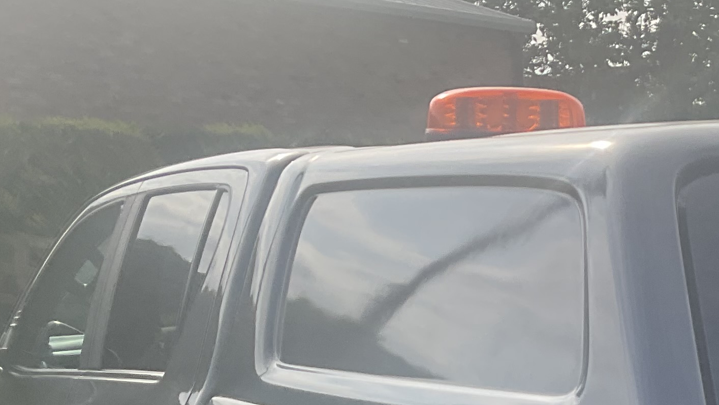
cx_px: 675
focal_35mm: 90
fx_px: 1716
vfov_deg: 12.9
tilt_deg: -6.8
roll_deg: +0.8
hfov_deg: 22.9
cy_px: 572
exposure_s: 1/962
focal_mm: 3
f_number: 1.8
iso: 16
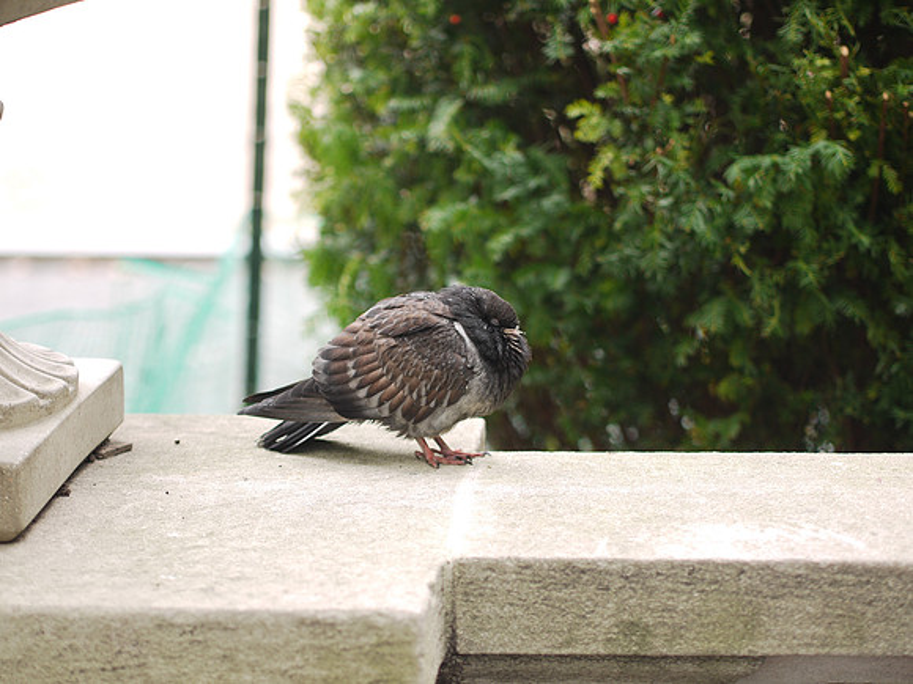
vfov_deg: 16.4
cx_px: 456
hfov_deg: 21.8
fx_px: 2374
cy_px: 342
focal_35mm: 90
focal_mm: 45
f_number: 1.8
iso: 100
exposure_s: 1/125
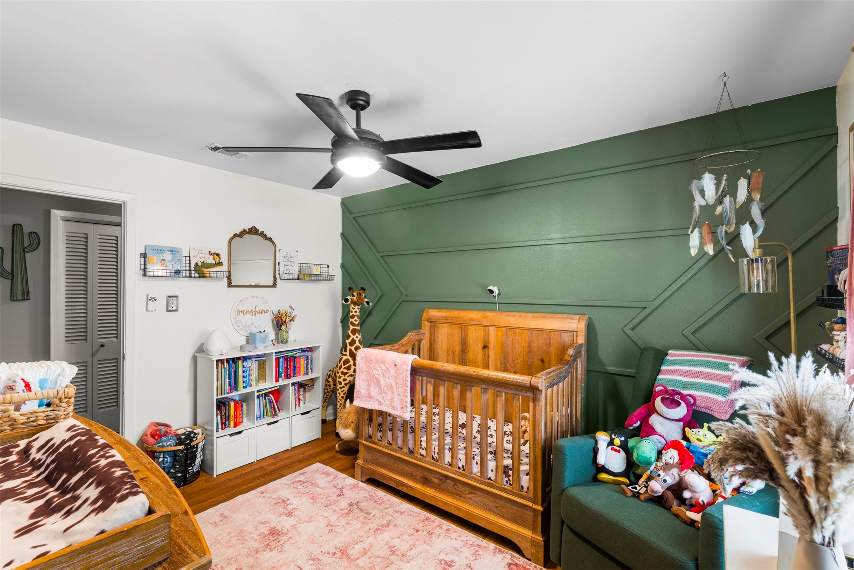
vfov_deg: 73.7
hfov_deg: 96.7
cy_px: 285
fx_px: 380
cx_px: 427
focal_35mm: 16
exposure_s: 1/6
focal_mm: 16
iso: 400
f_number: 10
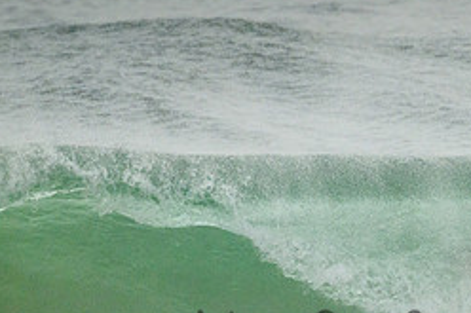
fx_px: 24462
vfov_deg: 0.7
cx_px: 393
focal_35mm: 1871
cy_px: 323
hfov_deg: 1.1
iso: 1600
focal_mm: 800
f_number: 11
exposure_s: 1/2500
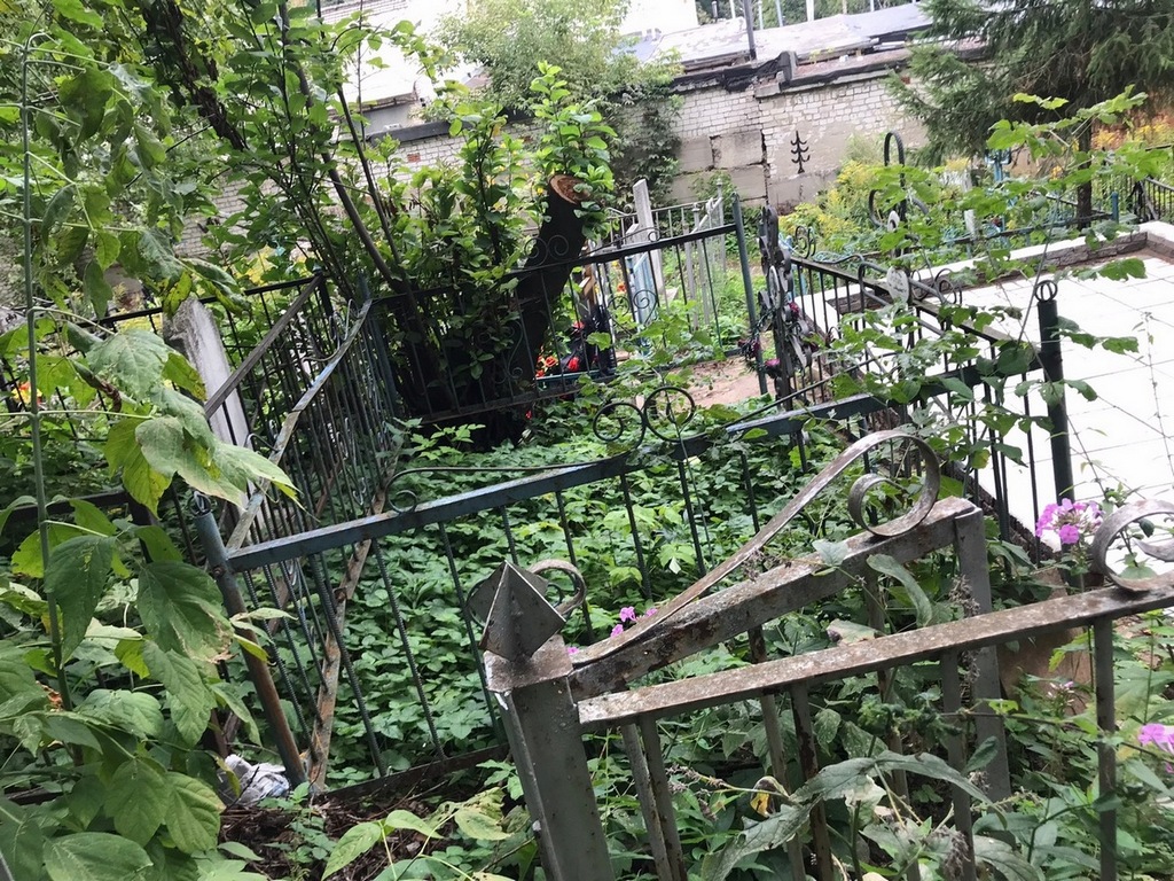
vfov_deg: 49.7
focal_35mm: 28
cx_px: 587
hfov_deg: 63.4
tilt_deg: -24.1
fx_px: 950
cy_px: 440
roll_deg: +12.2
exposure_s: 1/100
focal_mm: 3.99
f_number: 1.8
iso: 25
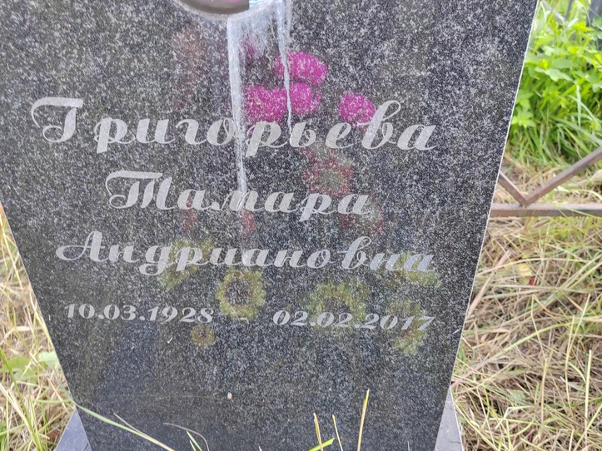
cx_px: 304
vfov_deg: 45.4
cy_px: 239
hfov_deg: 58.4
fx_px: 539
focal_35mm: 31
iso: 100
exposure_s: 1/110
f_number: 1.9
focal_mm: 5.52
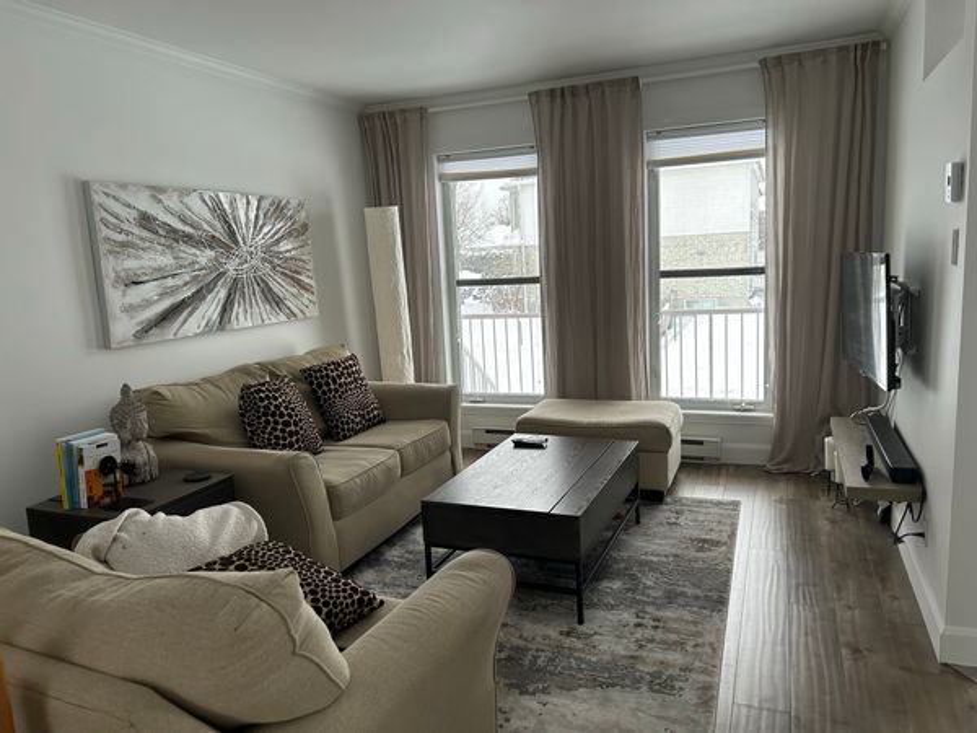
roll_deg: +3.3
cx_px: 488
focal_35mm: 26
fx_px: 734
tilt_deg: -8.4
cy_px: 366
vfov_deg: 53.1
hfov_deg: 67.3
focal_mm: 5.7
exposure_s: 1/112
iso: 125
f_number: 1.5
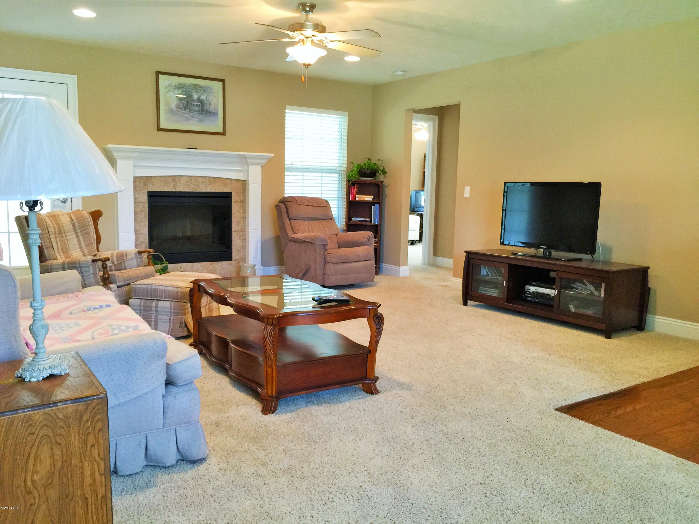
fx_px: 586
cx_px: 350
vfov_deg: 48.2
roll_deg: -1.3
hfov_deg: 61.7
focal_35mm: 29
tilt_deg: -8.2
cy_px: 262
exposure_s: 1/15
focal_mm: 4.15
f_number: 2.2
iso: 64
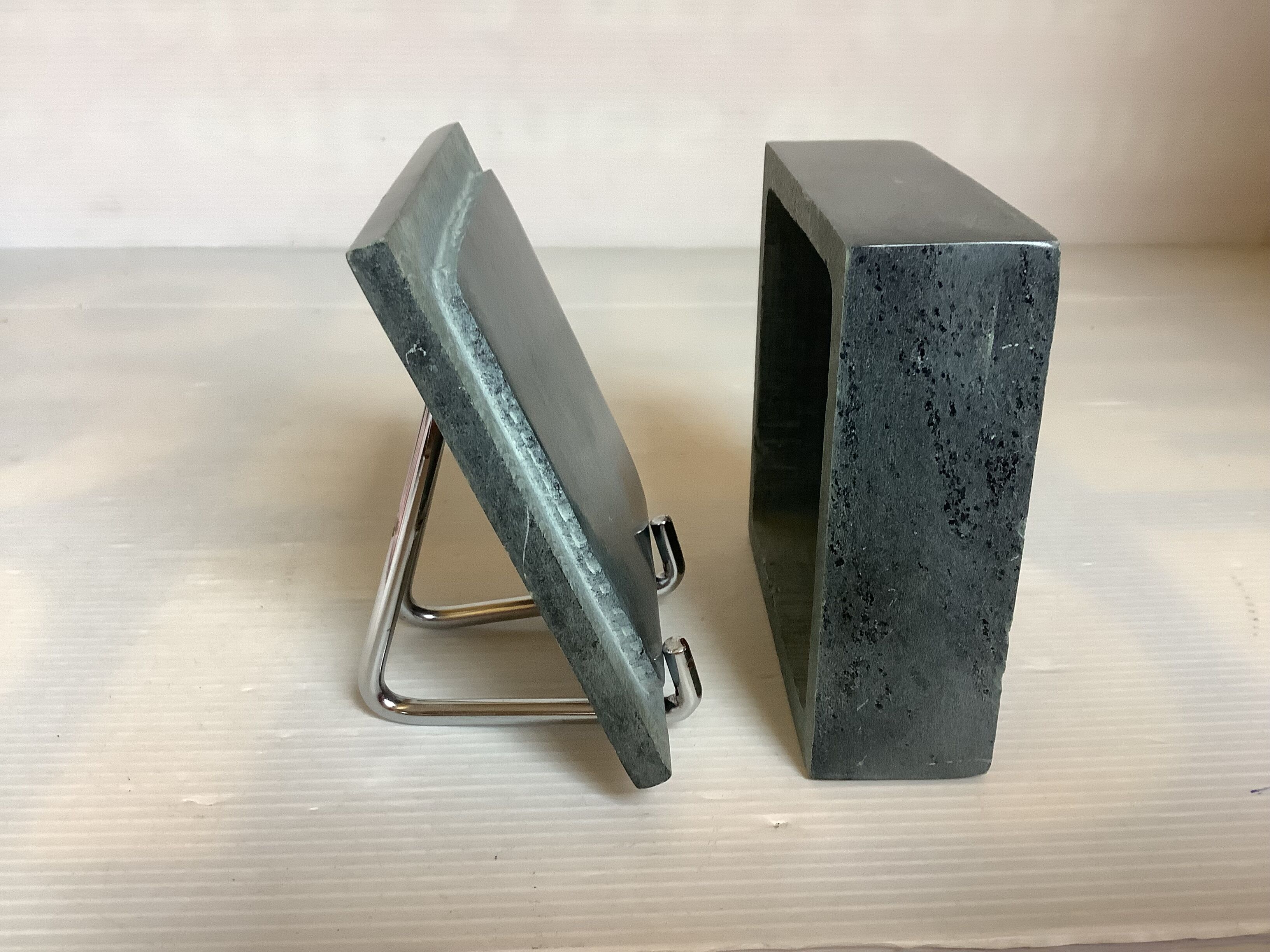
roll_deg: +0.1
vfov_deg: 45.4
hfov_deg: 58.4
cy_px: 476
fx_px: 1137
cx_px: 635
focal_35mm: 31
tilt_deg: -23.3
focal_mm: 3.3
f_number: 2.4
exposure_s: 1/50
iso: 200
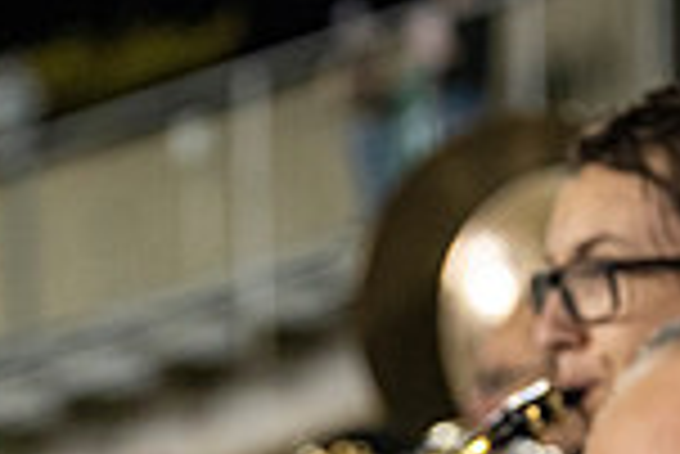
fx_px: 5067
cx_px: 158
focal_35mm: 268
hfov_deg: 7.7
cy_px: 825
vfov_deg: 5.1
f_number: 3.2
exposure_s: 1/500
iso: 2000
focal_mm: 70
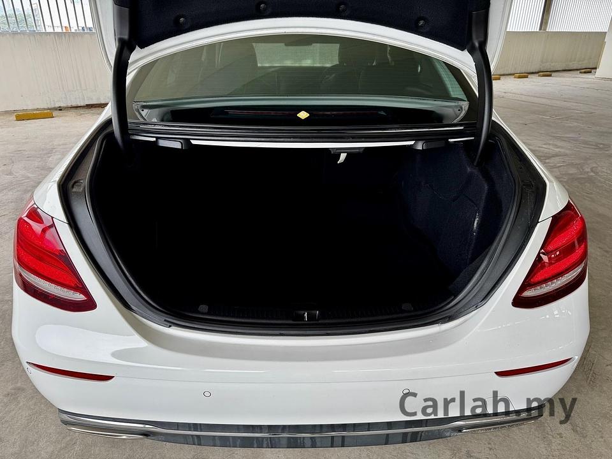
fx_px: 424
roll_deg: -0.3
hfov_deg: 71.6
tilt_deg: -24.9
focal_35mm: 24
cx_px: 306
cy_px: 230
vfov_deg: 56.8
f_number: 1.78
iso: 50
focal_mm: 6.76
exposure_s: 1/121
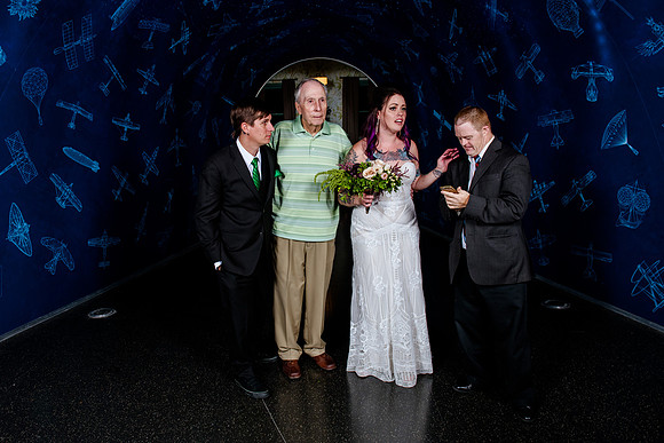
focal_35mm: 27
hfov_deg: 67.6
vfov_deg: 48.2
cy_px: 196
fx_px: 494
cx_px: 294
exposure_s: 1/125
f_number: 6.3
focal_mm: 24
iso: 640
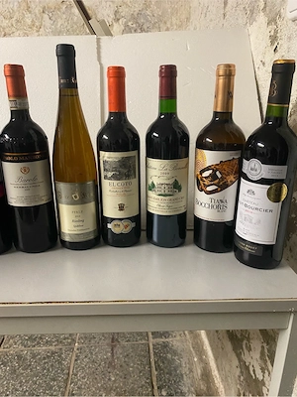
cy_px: 198
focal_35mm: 26
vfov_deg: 67.3
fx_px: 297
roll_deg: +0.0
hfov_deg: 53.1
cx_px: 148
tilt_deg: -17.1
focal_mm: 4.25
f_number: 1.8
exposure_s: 1/50
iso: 400
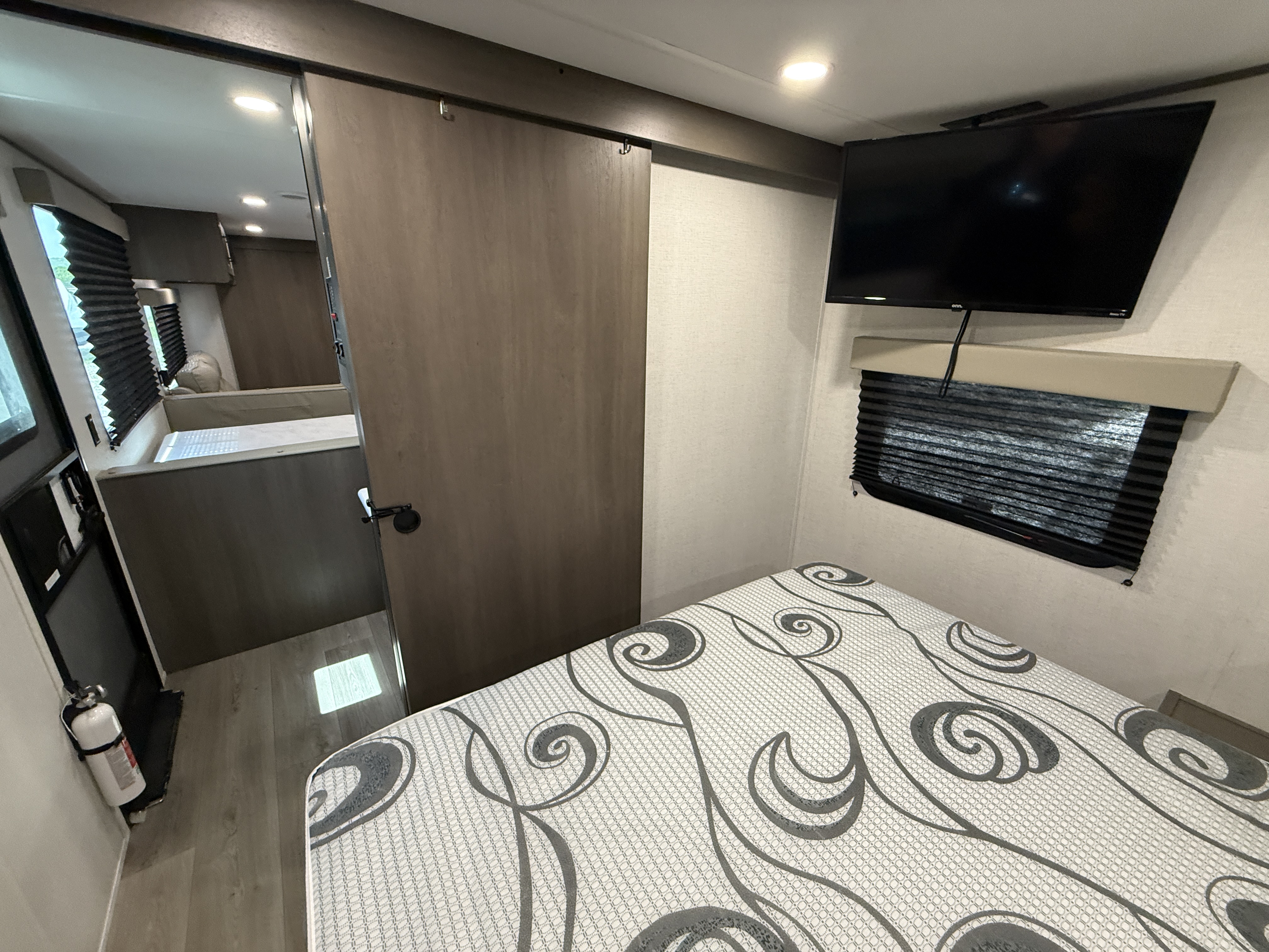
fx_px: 513
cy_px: 476
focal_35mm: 14
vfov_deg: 85.7
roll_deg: -0.7
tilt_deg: -21.0
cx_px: 634
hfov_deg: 102.1
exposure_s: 1/67
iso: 400
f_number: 2.2
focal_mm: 2.22
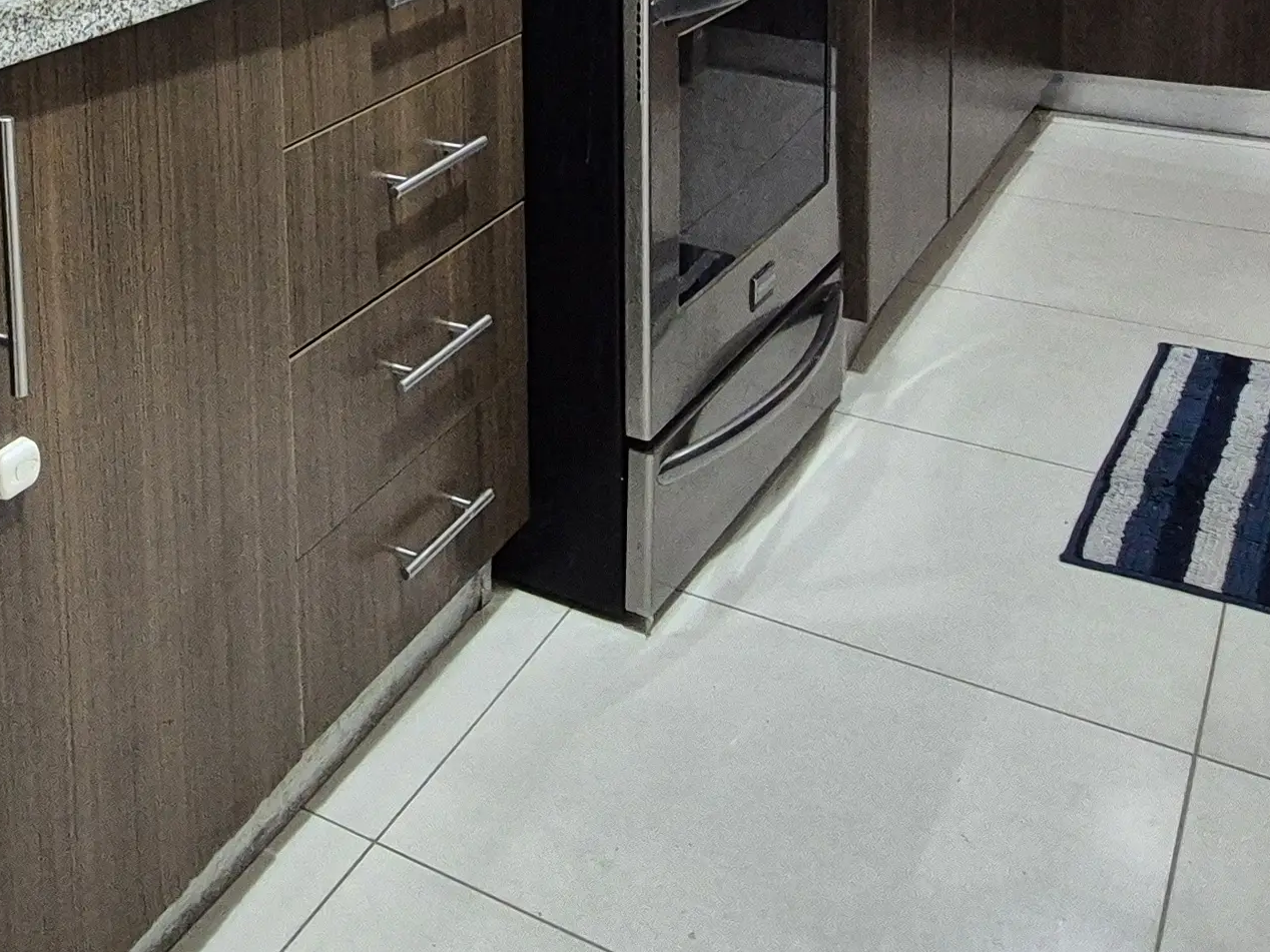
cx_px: 11
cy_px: -130
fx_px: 1504
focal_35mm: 41
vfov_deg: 30.8
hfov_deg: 40.3
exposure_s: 1/60
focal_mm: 2.2
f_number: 2.2
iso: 800
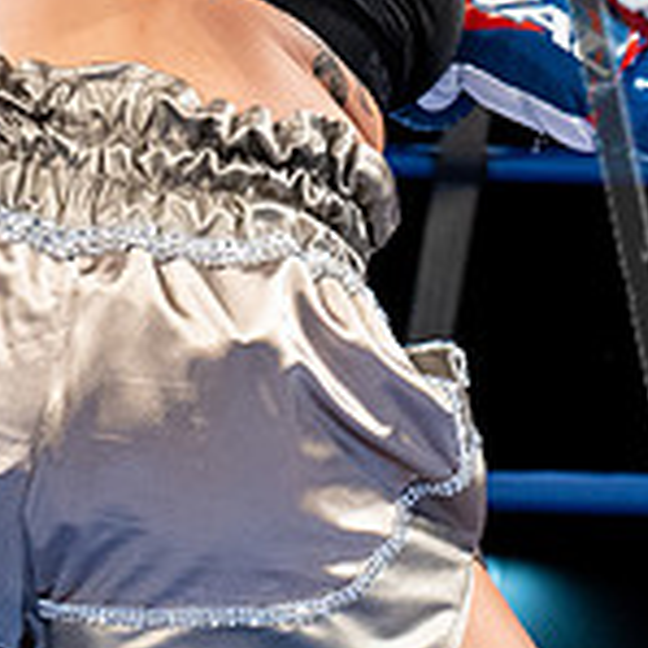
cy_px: -145
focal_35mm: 292
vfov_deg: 6.0
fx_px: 6184
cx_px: 714
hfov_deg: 6.0
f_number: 4
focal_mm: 70
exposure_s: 1/800
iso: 4000
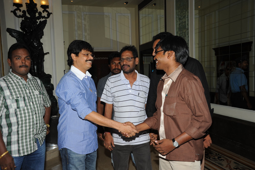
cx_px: 128
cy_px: 85
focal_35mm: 35
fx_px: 248
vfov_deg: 37.8
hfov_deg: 54.5
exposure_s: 1/125
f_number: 7.1
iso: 200
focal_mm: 35
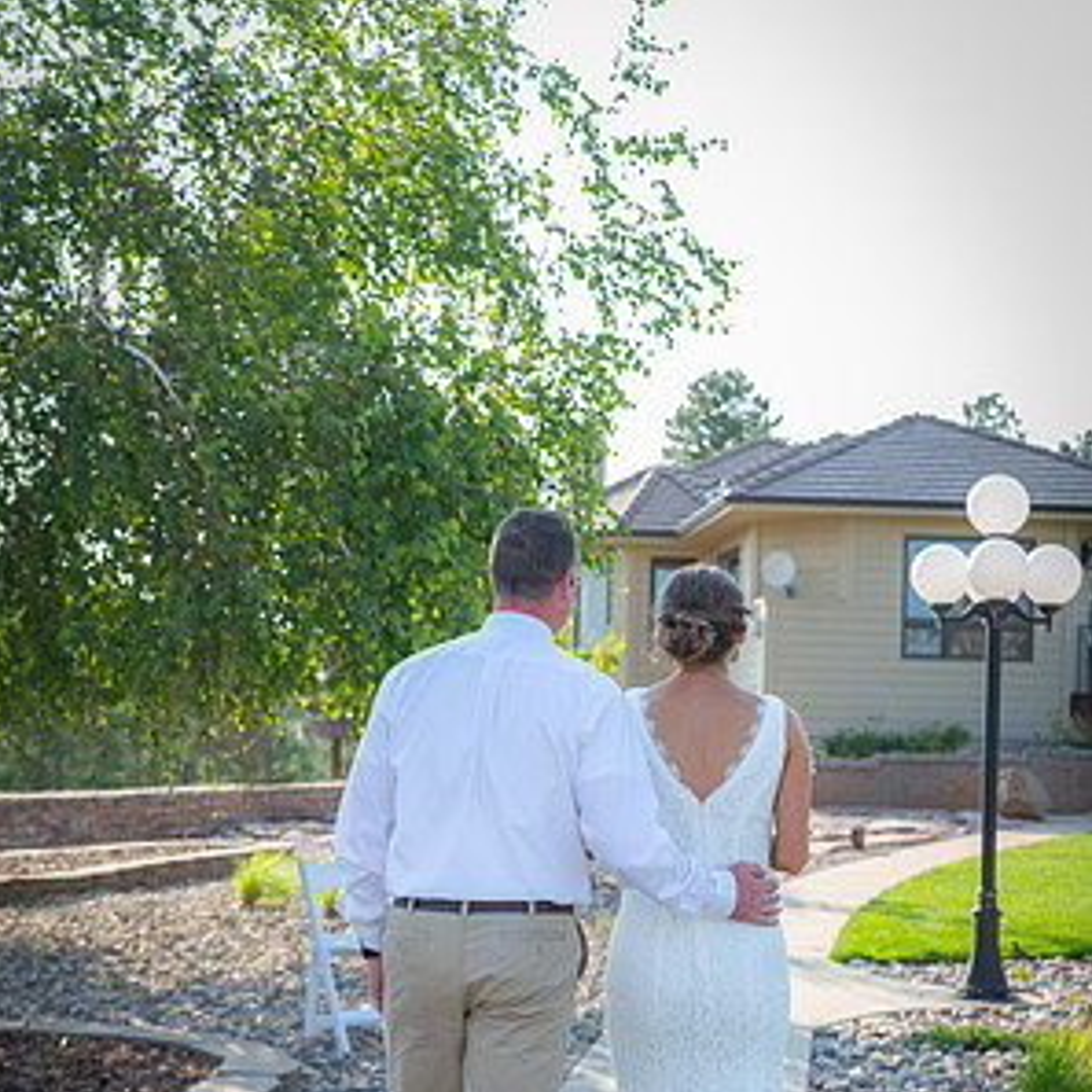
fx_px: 2070
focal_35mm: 58
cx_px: 544
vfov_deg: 29.3
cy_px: 750
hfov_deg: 29.6
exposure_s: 1/320
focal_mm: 45
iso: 125
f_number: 3.5
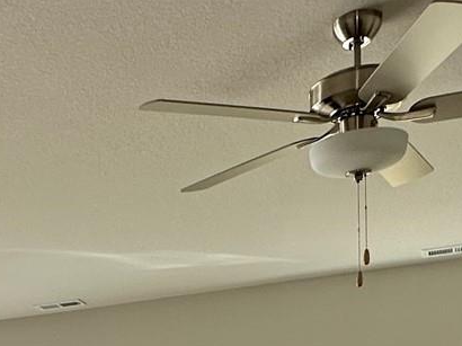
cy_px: 557
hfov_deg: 26.2
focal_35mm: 70
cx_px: -11
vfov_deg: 18.1
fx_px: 934
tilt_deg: -2.0
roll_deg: +1.1
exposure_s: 1/183
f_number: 2.2
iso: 40
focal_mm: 2.22
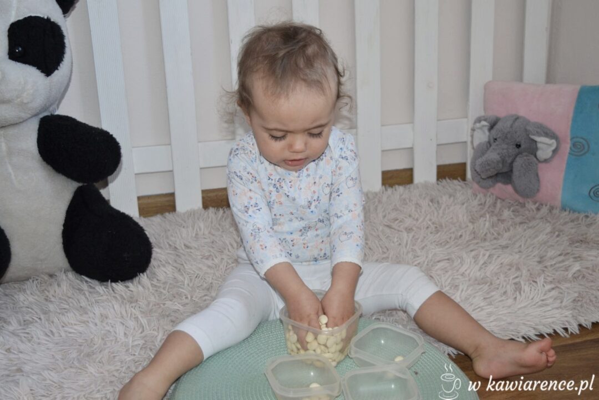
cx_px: 300
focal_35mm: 48
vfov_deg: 28.1
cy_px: 200
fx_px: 799
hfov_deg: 41.1
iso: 400
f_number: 4.5
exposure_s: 1/60
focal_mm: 32
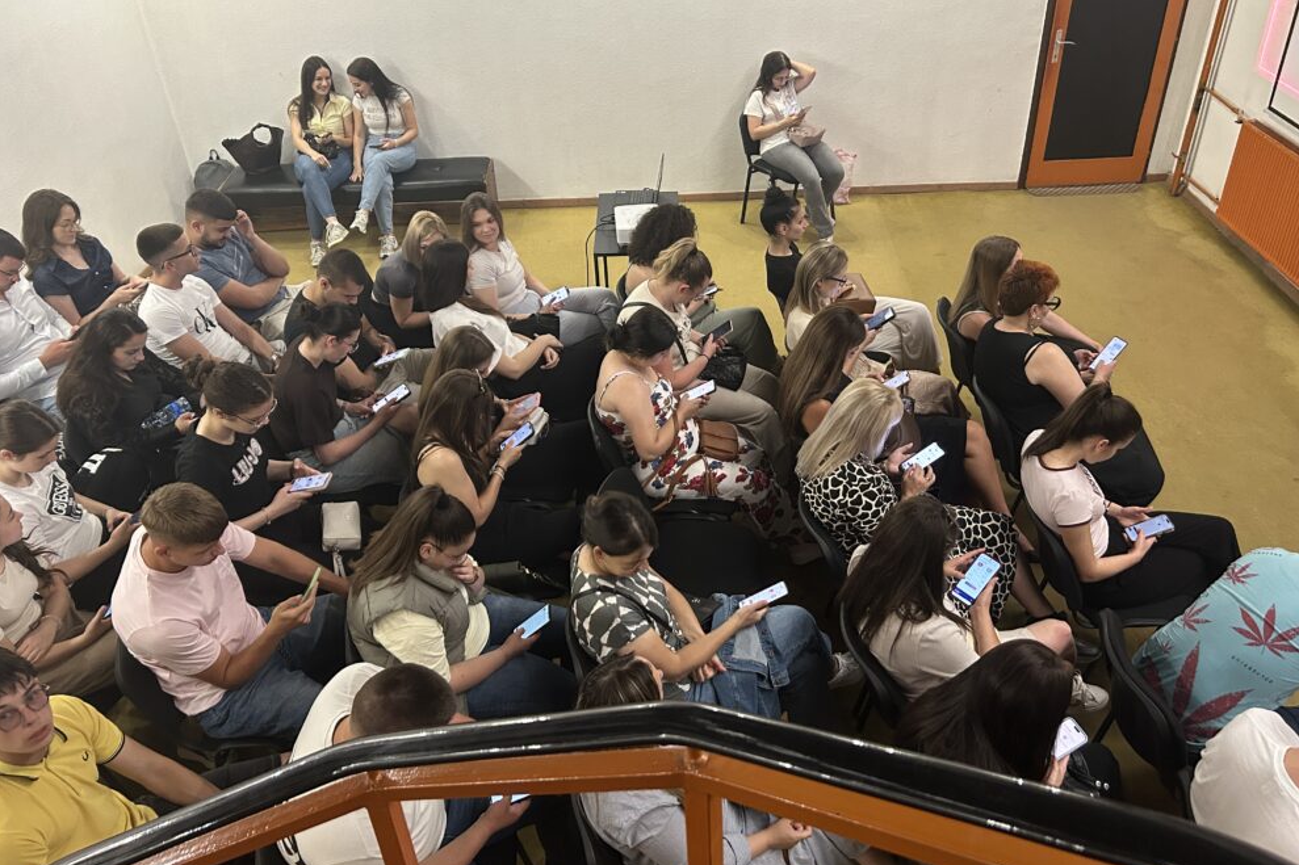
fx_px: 1010
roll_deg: +1.9
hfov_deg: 65.5
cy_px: 398
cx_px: 670
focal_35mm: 28
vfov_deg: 46.3
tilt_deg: -33.0
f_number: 1.5
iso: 400
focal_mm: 5.7
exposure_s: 1/50
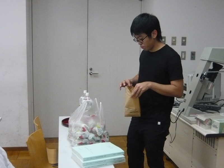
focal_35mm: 45
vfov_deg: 32.2
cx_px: 112
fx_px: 291
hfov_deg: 42.1
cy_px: 84
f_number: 2.9
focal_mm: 4.9
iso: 400
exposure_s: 1/80
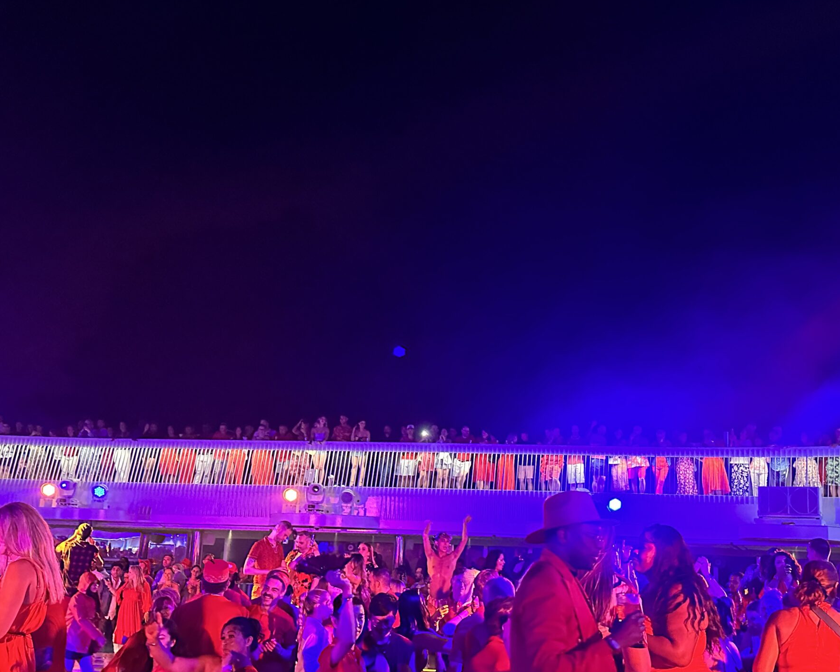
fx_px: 845
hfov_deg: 52.4
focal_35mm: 34
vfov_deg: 43.0
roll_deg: -2.6
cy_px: 427
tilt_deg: +7.8
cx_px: 510
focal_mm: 6.86
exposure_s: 1/40
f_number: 1.78
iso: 1000
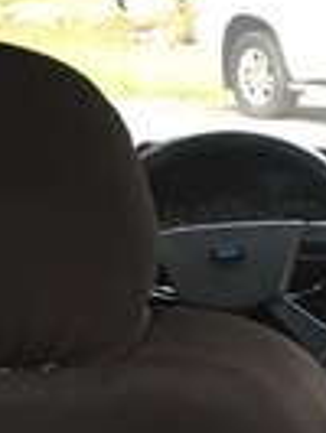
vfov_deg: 17.2
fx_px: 1354
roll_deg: -1.0
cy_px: 550
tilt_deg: -22.1
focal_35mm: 108
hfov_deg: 13.0
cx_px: 499
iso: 80
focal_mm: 4.15
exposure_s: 1/33
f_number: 2.2
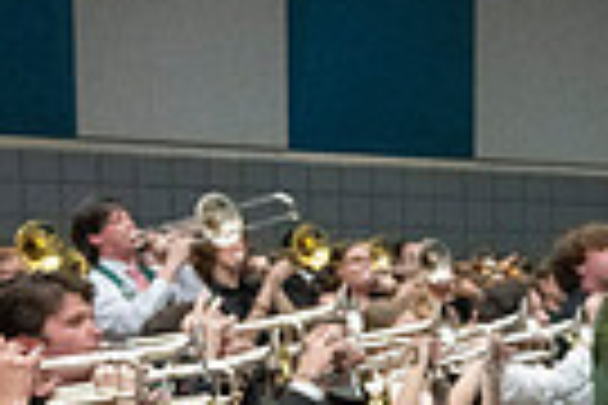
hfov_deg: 17.6
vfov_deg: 13.0
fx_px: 1739
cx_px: 932
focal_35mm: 103
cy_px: 479
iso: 10000
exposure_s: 1/500
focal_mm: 24
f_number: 4
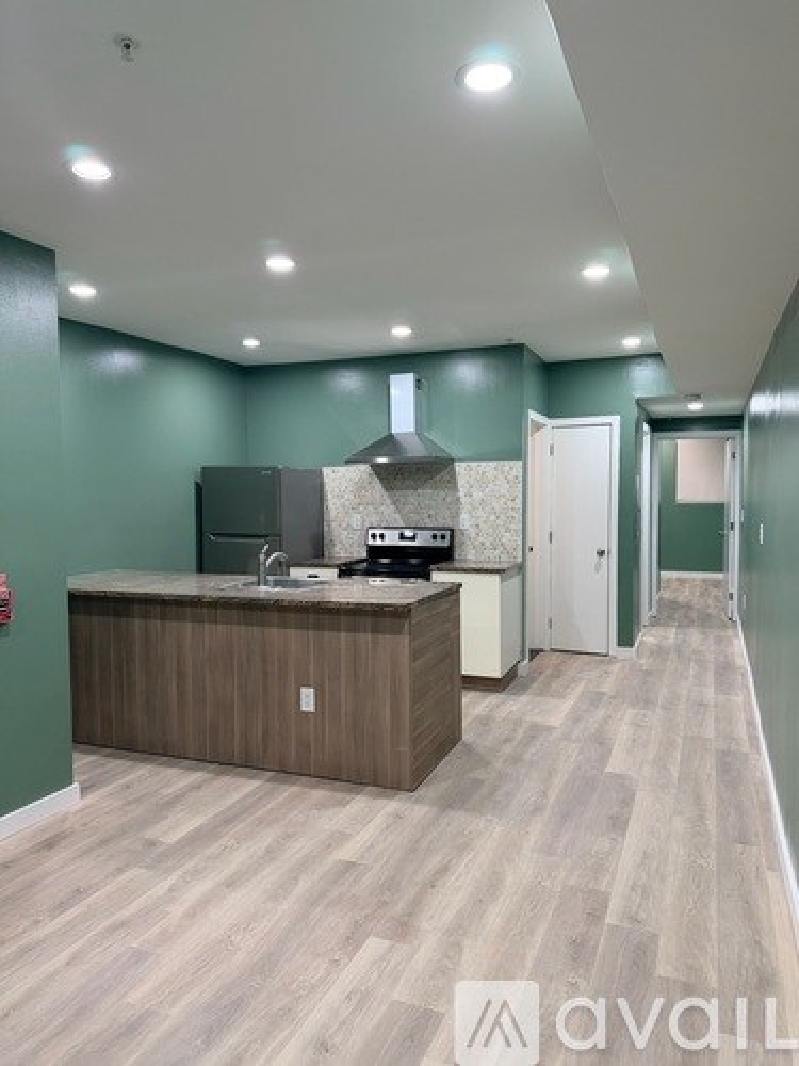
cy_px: 533
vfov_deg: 71.6
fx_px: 739
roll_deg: +0.6
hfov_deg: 56.8
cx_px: 400
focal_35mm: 24
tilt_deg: -3.5
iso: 320
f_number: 1.78
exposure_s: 1/120
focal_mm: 6.76
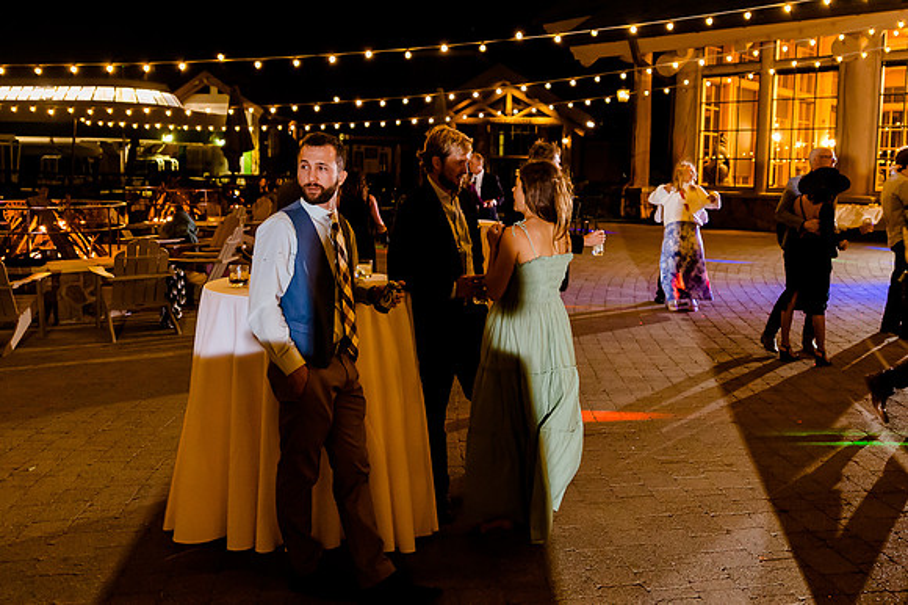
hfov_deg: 58.2
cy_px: 235
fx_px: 813
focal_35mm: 32
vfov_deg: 40.5
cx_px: 498
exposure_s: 1/50
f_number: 2.8
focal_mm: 24
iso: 5000
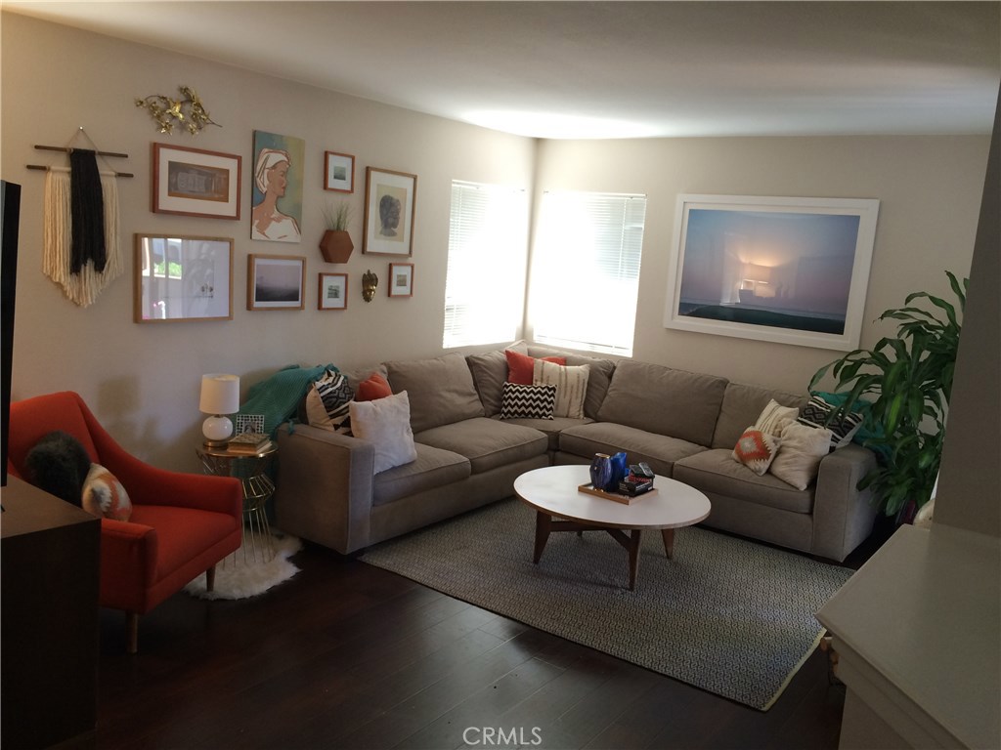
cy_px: 375
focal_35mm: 29
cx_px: 500
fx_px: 839
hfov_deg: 61.7
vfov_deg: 48.2
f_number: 2.2
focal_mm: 4.15
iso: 80
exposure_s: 1/30
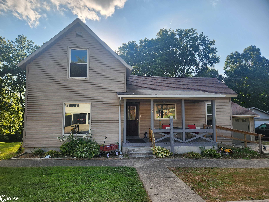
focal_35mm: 23
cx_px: 134
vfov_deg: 58.9
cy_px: 101
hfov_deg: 73.9
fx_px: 179
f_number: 1.8
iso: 20
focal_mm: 5.4
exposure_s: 1/740
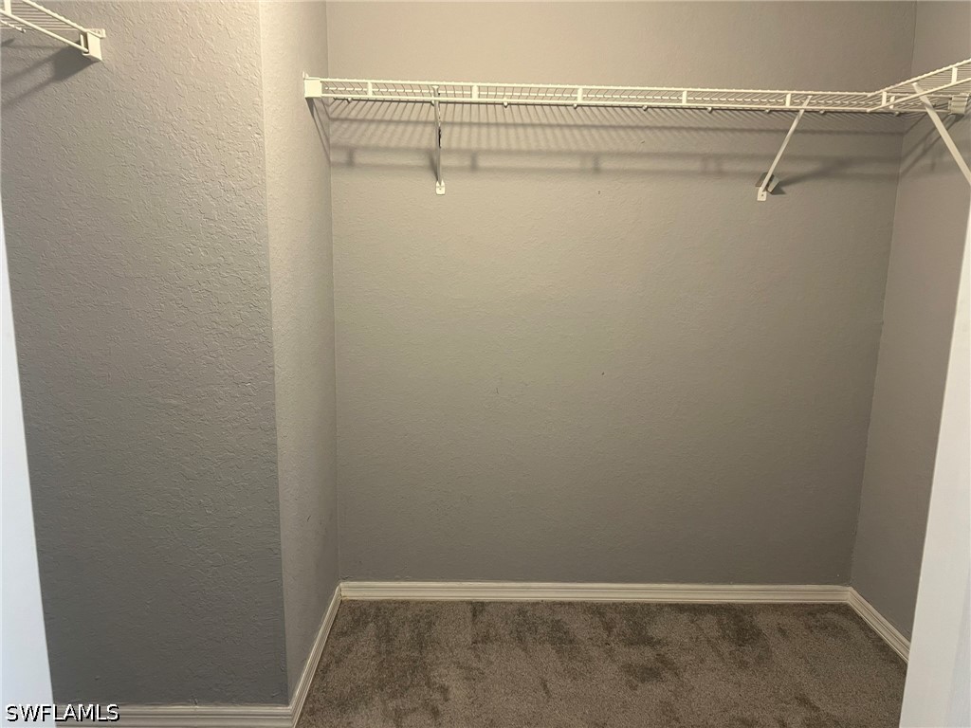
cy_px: 364
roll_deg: -1.1
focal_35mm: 26
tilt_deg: -10.4
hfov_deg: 67.3
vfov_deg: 53.1
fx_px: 729
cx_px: 486
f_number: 1.5
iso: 200
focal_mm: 5.7
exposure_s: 1/60
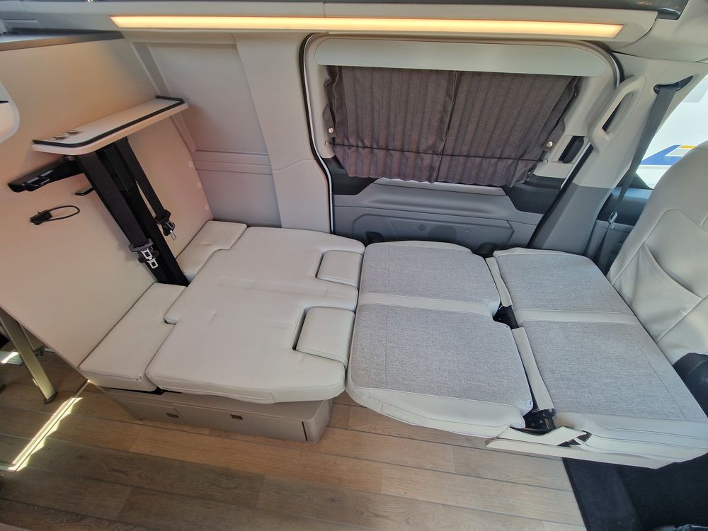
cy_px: 266
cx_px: 354
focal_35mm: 13
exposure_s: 1/120
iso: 100
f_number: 2.2
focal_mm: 2.2
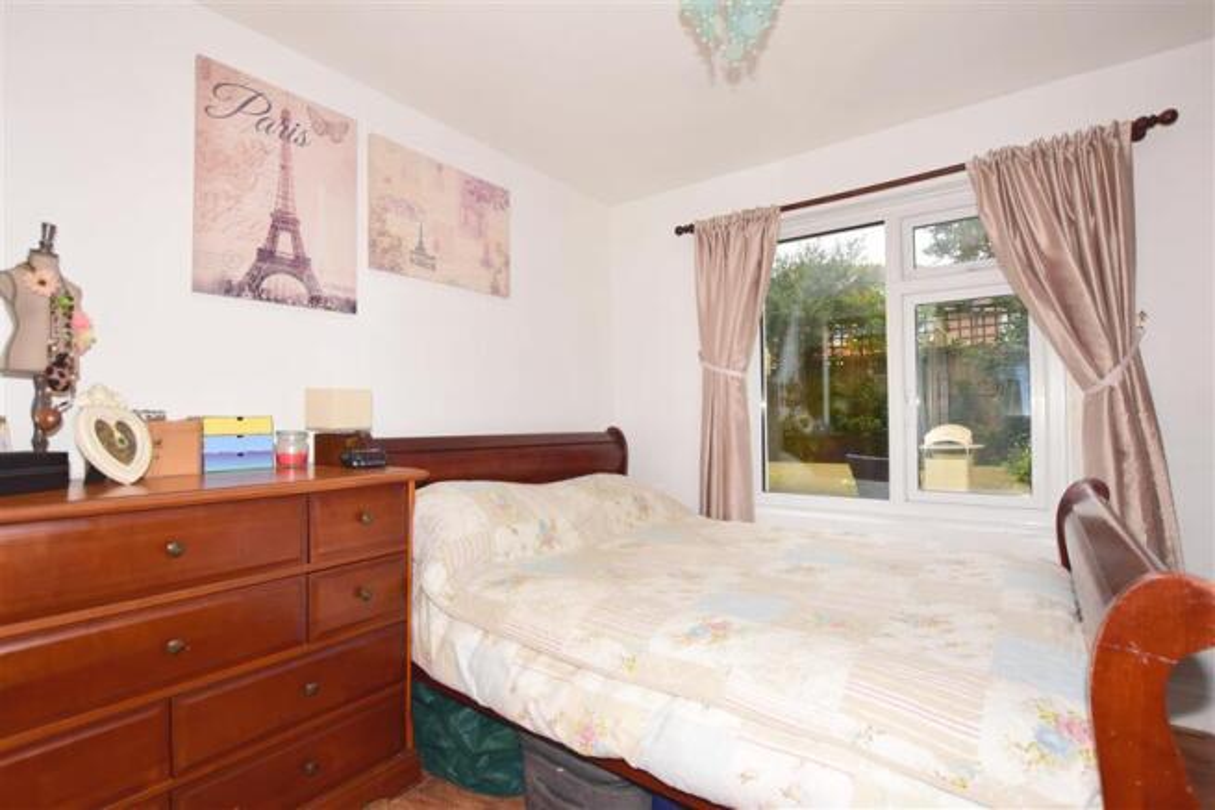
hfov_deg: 100.4
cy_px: 405
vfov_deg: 77.3
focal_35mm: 15
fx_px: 506
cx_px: 608
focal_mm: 10
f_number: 5.6
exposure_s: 1/100
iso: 400
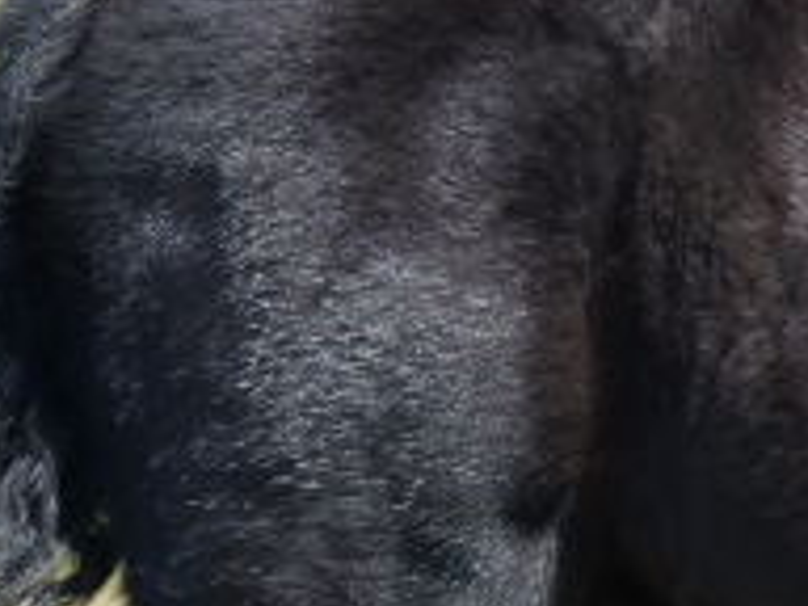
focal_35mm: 612
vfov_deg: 2.4
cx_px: 1187
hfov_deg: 3.2
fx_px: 14285
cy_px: -55
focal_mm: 32.7
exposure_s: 1/200
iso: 80
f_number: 4
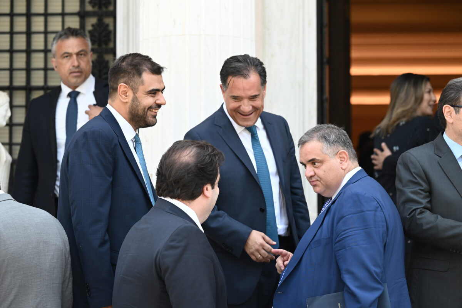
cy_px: 154
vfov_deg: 8.1
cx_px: 231
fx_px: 2181
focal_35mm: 170
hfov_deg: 12.1
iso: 500
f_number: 5
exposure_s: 1/250
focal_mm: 170
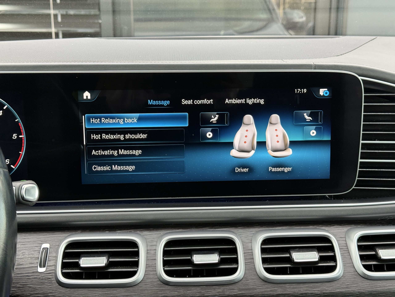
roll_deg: -0.1
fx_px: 548
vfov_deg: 30.3
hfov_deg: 39.7
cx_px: 198
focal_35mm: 48
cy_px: 148
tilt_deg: -14.0
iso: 200
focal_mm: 6.76
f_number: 1.78
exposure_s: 1/53
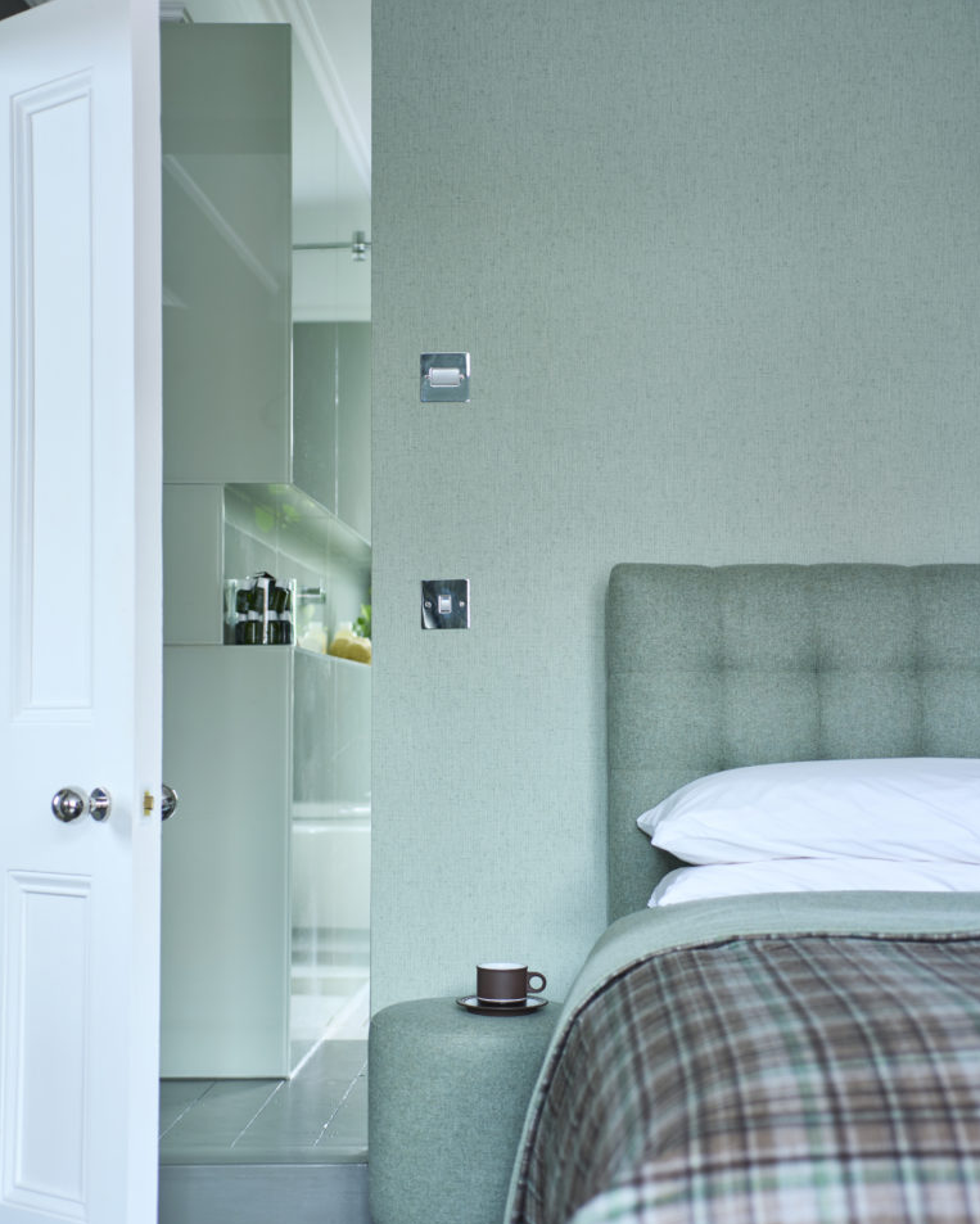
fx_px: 2464
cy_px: 645
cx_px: 492
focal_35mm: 68
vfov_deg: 27.9
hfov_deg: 22.5
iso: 125
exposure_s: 1/25
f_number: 3.5
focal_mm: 60
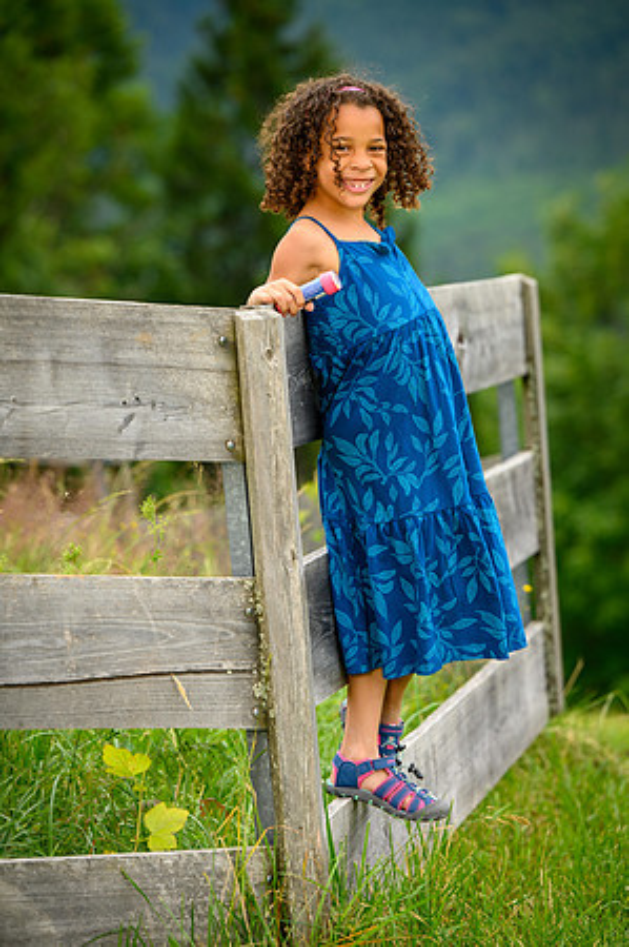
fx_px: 3809
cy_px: 474
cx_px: 314
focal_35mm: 145
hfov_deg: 9.4
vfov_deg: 14.2
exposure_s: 1/640
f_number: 4
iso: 400
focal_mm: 145
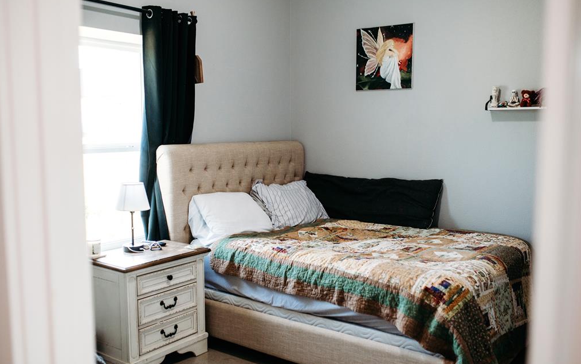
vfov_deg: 35.3
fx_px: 570
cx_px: 289
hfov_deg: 54.0
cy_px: 190
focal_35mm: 36
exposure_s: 1/400
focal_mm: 35
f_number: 2.2
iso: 1000
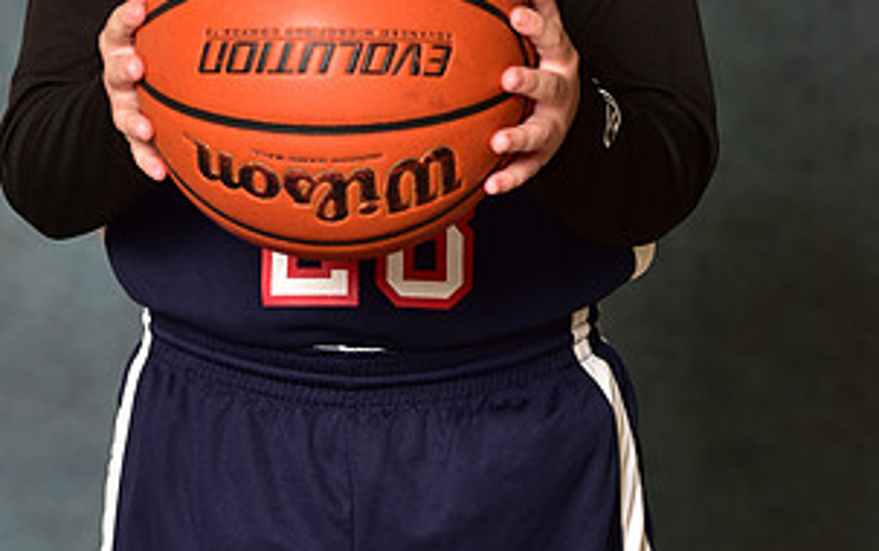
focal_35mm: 226
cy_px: -206
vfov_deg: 5.8
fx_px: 5419
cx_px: 364
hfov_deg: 9.3
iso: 320
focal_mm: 116
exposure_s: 1/200
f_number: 4.5
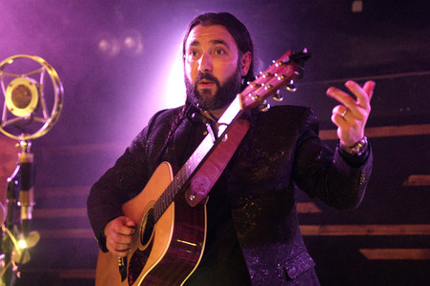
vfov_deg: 21.9
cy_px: 143
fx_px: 740
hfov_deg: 32.4
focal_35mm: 62
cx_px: 215
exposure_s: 1/50
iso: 3200
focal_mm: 62
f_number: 2.8
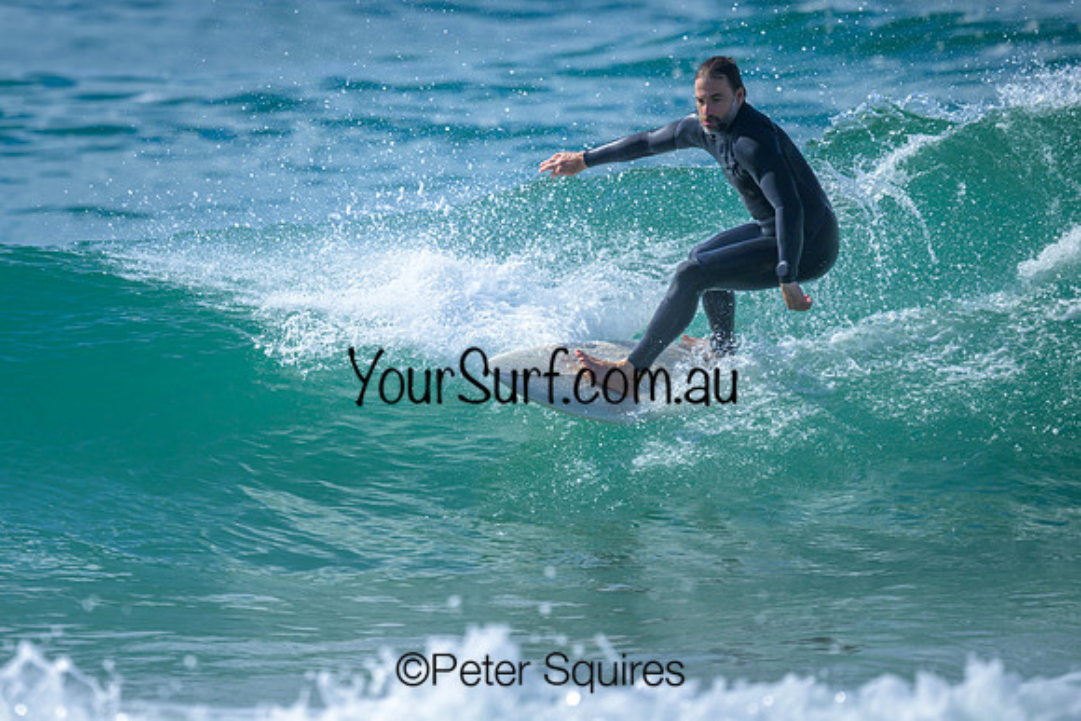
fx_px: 33008
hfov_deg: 1.9
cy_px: 362
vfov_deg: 1.3
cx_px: 338
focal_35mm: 1099
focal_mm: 800
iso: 280
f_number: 6.3
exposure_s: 1/2000
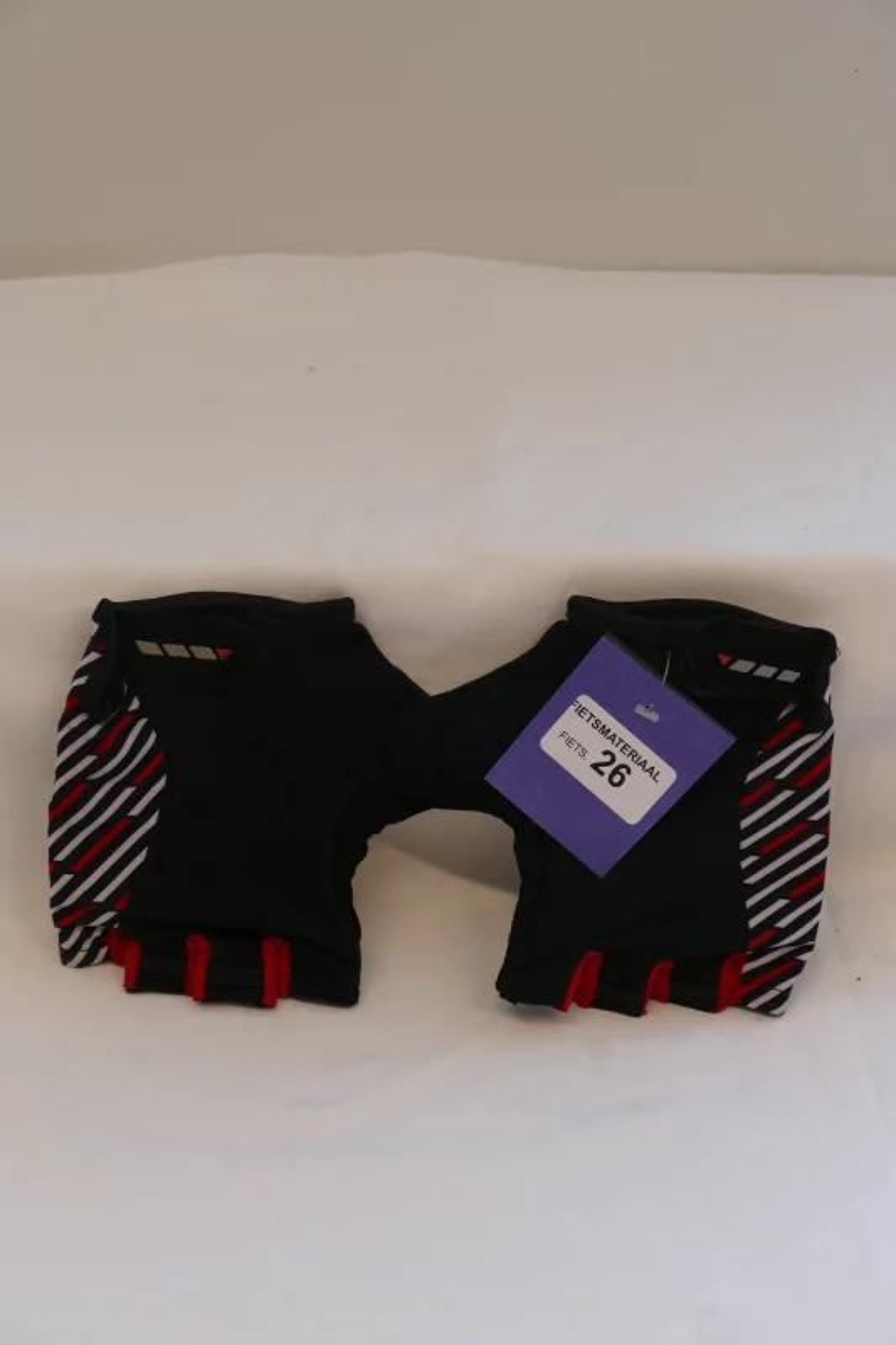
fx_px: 3137
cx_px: 448
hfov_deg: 16.3
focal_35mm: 84
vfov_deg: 24.2
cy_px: 672
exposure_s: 1/80
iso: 320
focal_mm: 30.68
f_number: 3.8
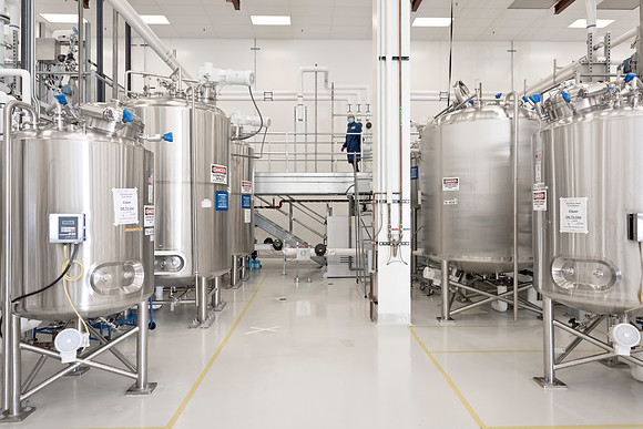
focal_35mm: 25
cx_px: 322
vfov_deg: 51.8
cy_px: 214
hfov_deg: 72.0
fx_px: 442
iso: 800
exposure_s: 1/200
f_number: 3.5
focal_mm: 24
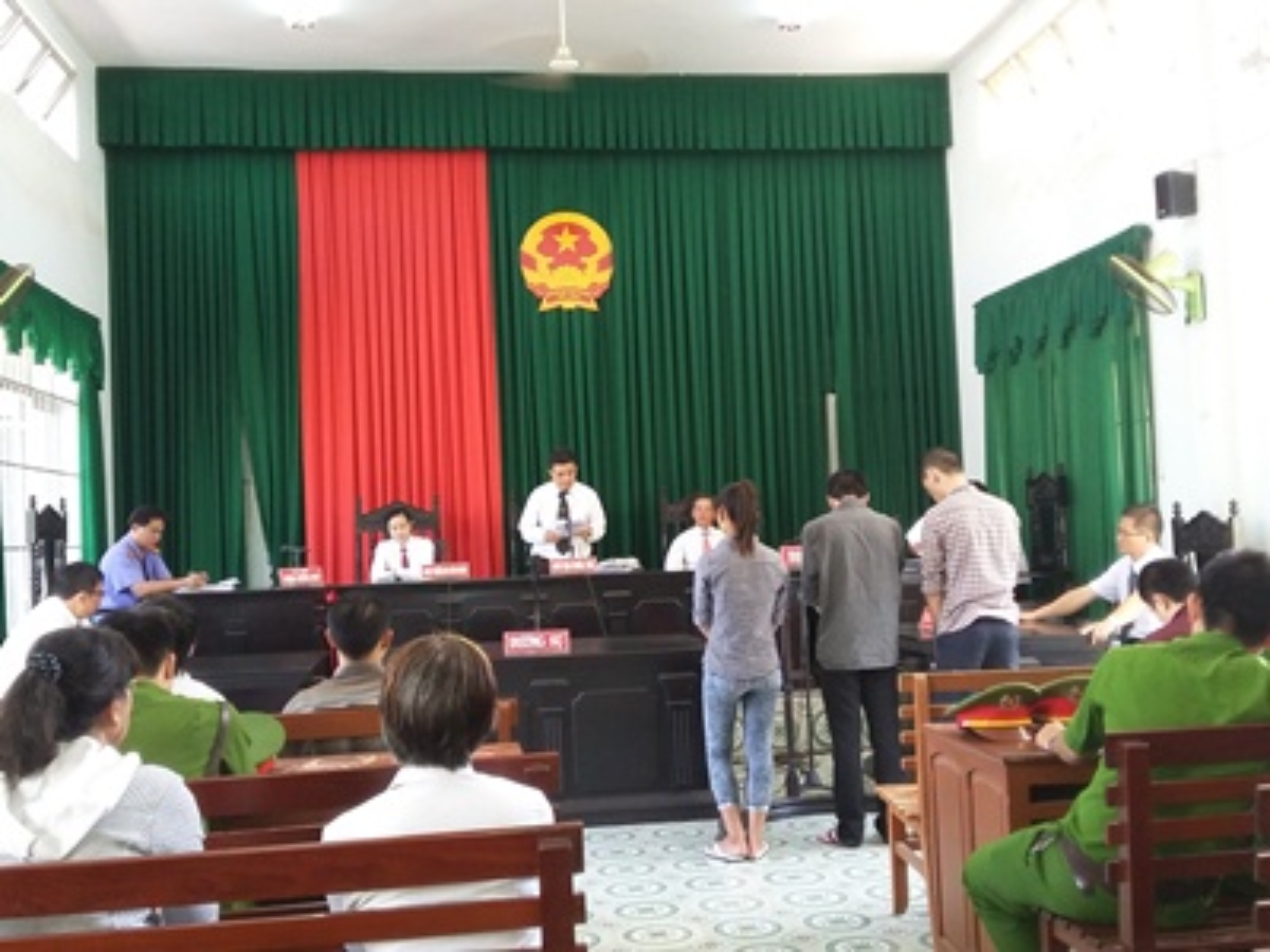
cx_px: 635
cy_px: 476
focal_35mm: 31
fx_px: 1137
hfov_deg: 58.4
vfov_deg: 45.4
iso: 125
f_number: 2.2
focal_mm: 3.3
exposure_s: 1/24
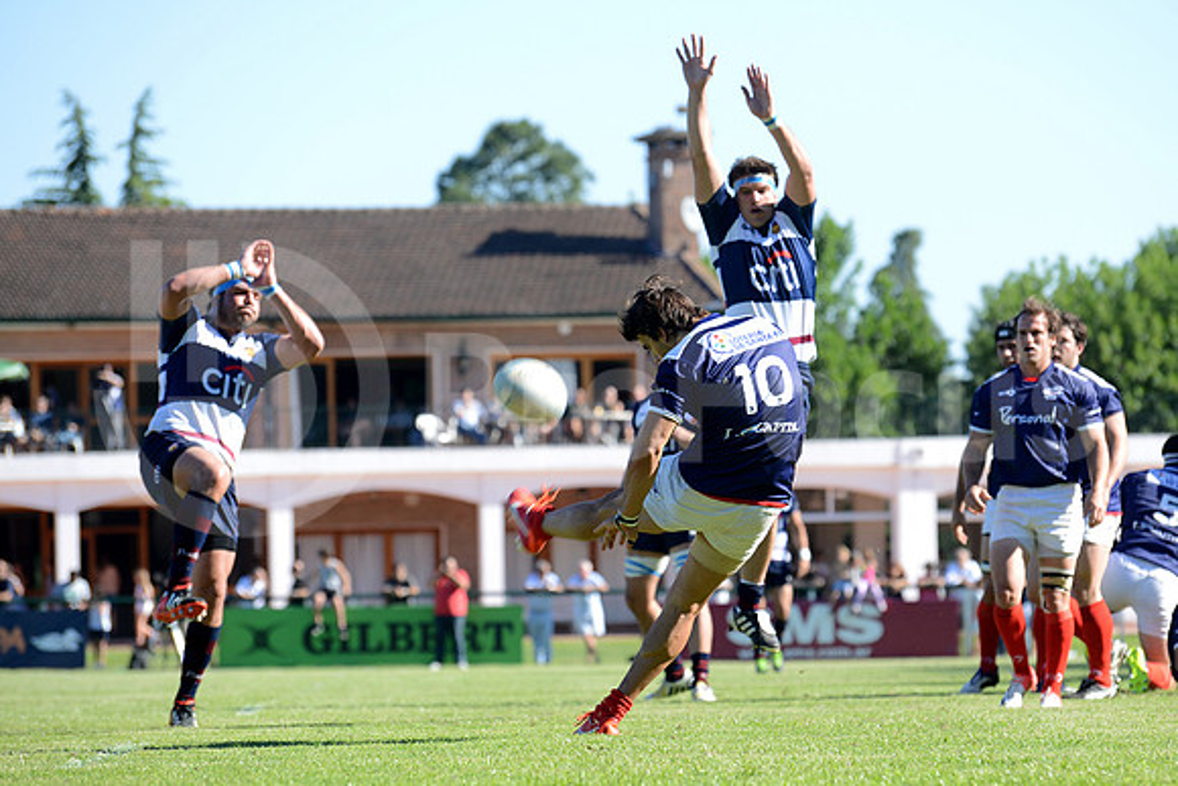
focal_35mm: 170
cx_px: 589
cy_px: 393
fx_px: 5564
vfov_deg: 8.1
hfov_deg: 12.1
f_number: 5
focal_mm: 170
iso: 320
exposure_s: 1/640
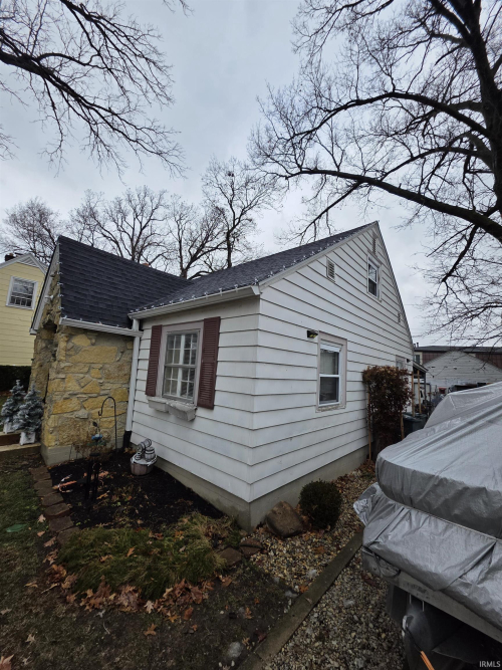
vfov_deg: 106.2
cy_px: 335
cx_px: 251
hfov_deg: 89.9
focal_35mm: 13
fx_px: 251
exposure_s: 1/479
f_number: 1.9
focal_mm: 2.2
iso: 40
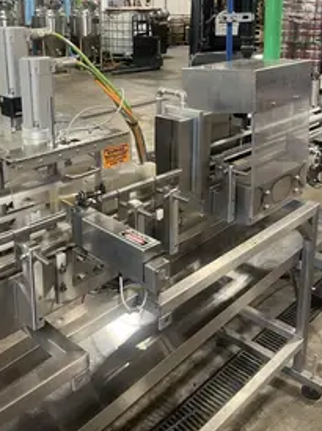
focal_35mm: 38
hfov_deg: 37.5
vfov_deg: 47.9
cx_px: 129
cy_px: 131
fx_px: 472
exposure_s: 1/60
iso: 160
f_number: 1.6
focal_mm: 5.1
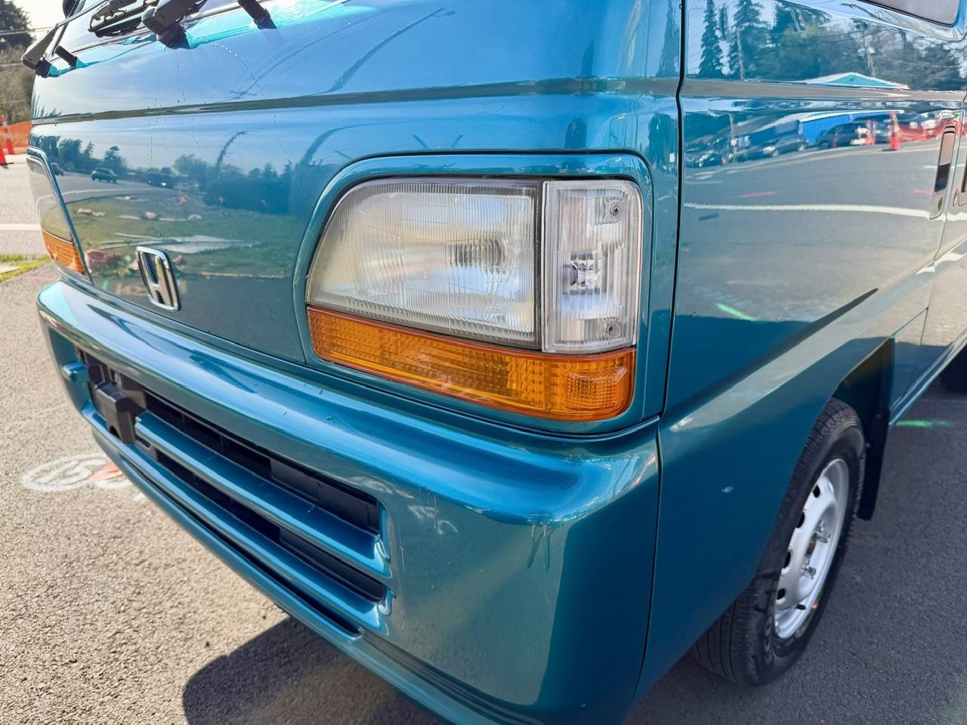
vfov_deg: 56.8
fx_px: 670
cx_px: 484
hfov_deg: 71.6
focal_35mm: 24
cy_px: 362
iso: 100
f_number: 1.78
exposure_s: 1/1314
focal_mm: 6.76
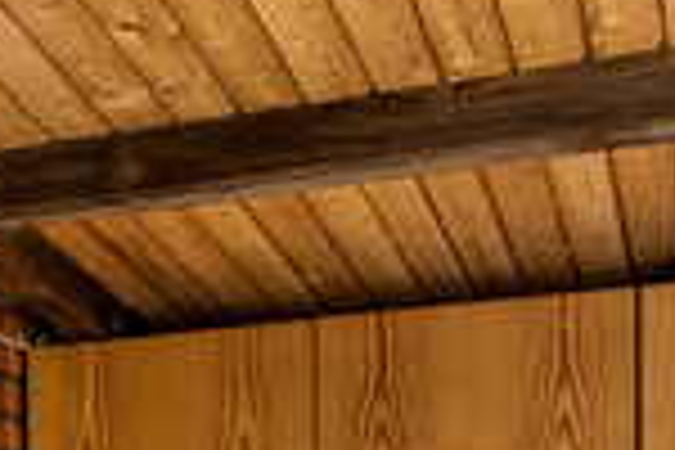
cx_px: 292
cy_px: 880
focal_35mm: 80
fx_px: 1500
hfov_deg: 25.3
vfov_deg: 14.4
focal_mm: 10
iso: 200
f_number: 8
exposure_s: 1/25
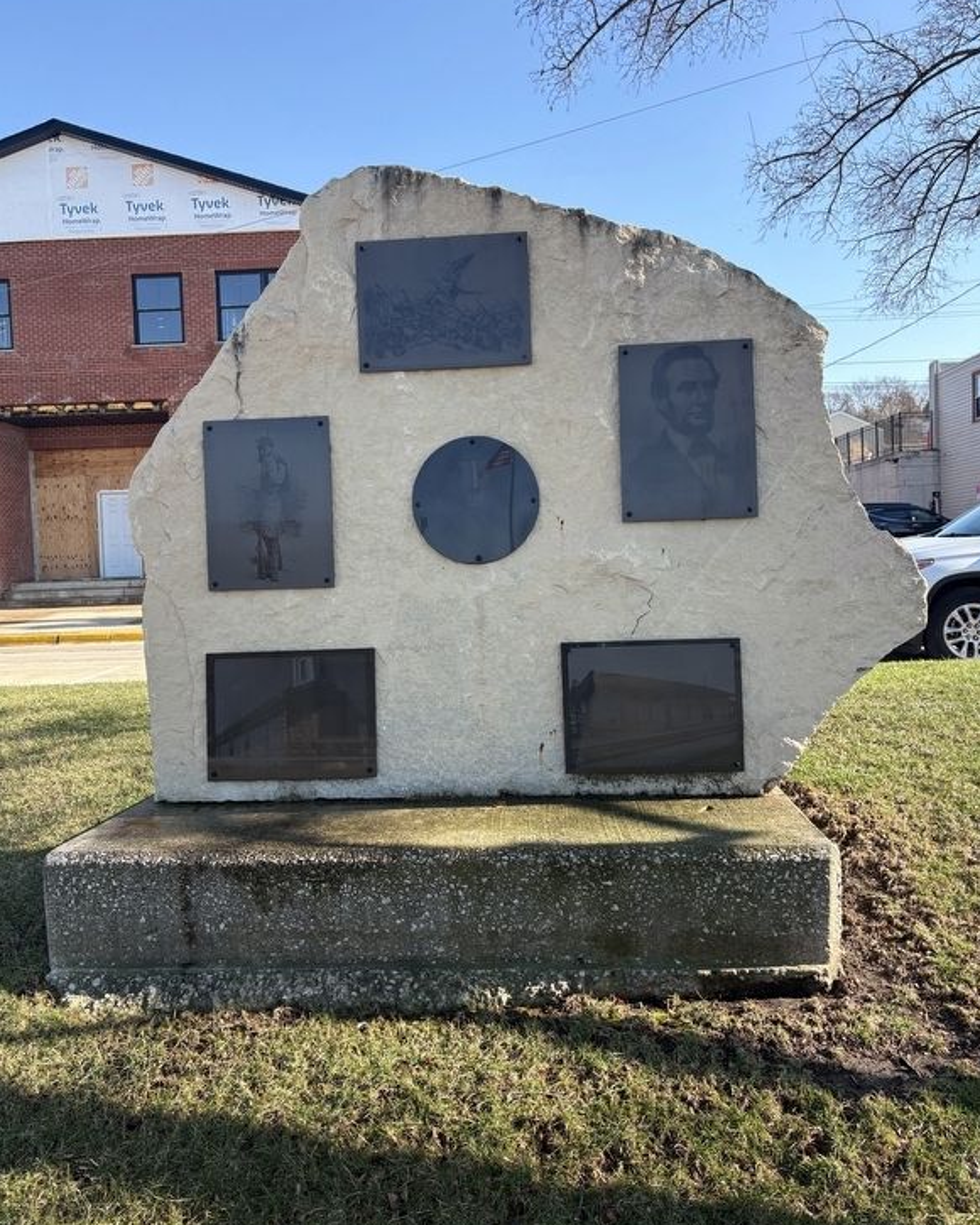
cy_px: 598
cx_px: 478
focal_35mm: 28
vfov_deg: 62.2
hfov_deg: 51.5
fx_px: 1015
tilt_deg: -0.6
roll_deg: +2.0
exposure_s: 1/1217
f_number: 1.6
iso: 50
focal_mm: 5.96
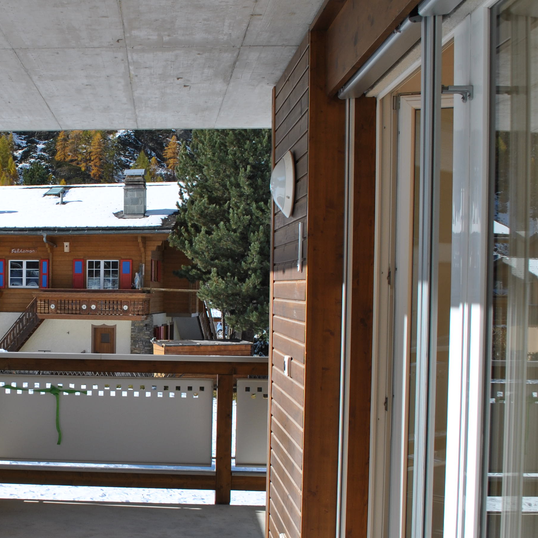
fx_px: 967
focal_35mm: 55
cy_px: 314
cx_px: 42
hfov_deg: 29.6
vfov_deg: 31.0
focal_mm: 20
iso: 100
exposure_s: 1/250
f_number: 8
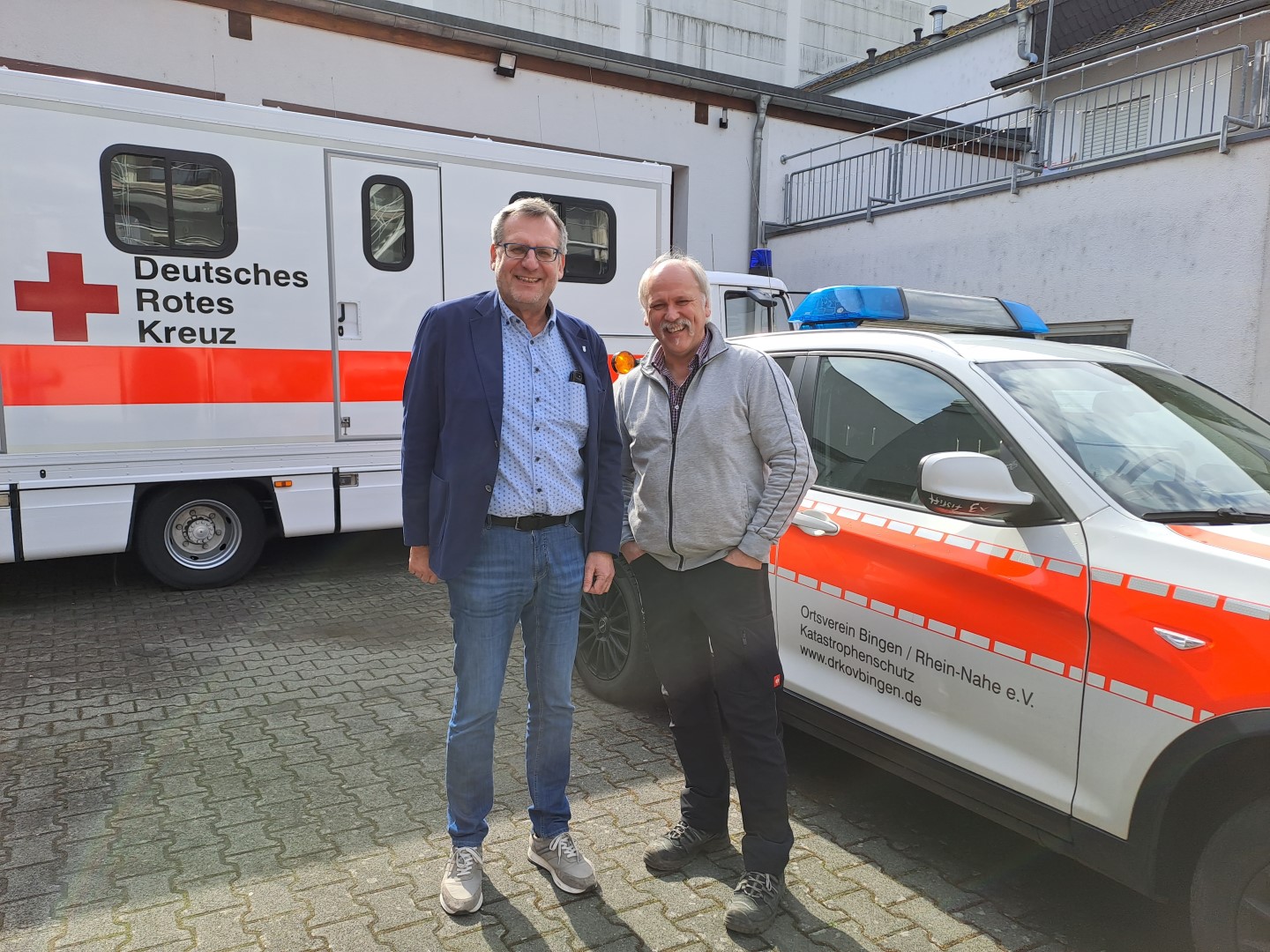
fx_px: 917
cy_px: 476
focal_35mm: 25
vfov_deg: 54.9
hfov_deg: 69.4
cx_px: 635
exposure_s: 1/593
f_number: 1.8
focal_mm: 4.65
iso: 32
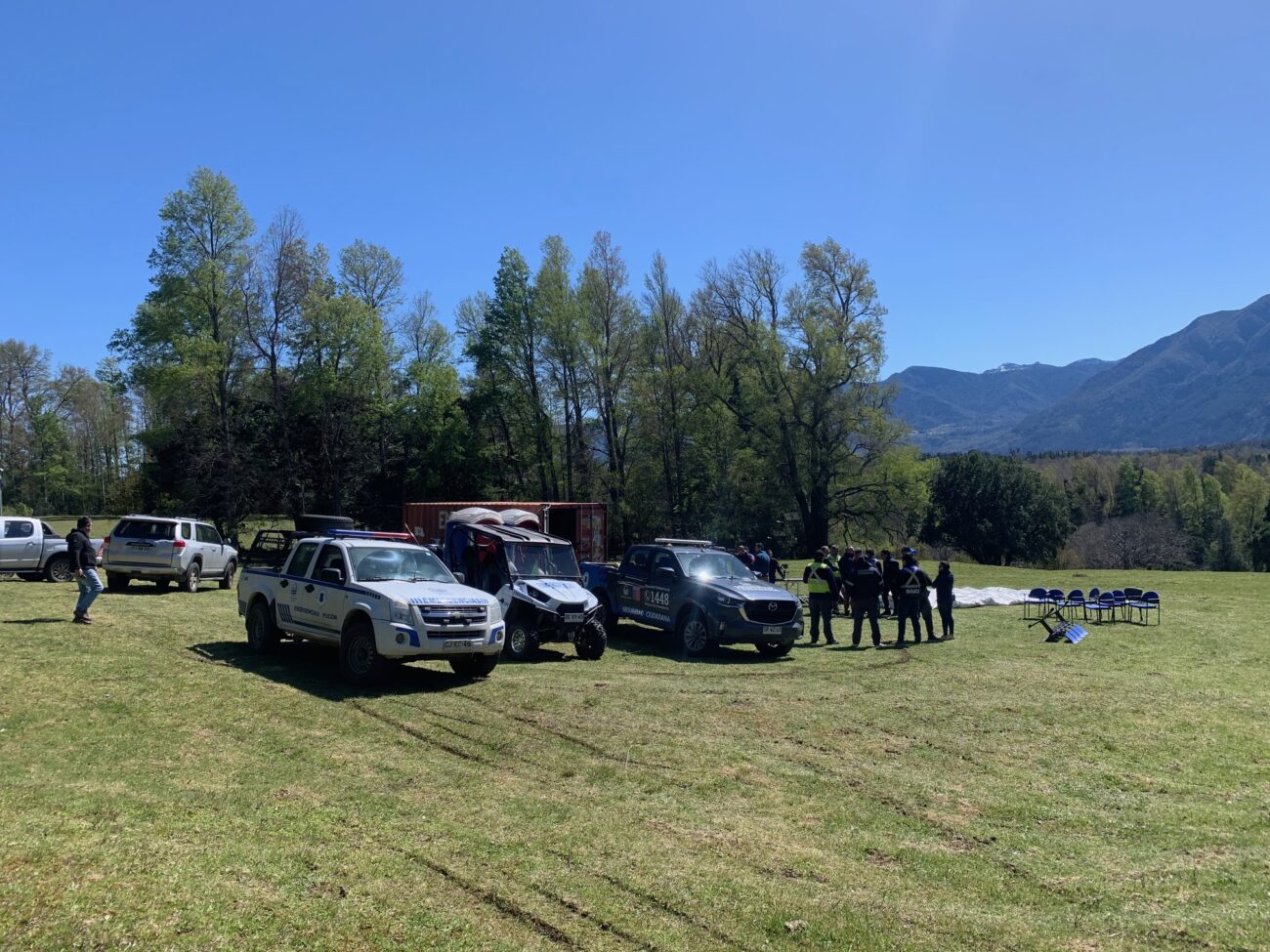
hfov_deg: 67.3
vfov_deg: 53.1
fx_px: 954
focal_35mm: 26
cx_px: 635
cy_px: 476
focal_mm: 4.25
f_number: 1.8
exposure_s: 1/2208
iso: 25
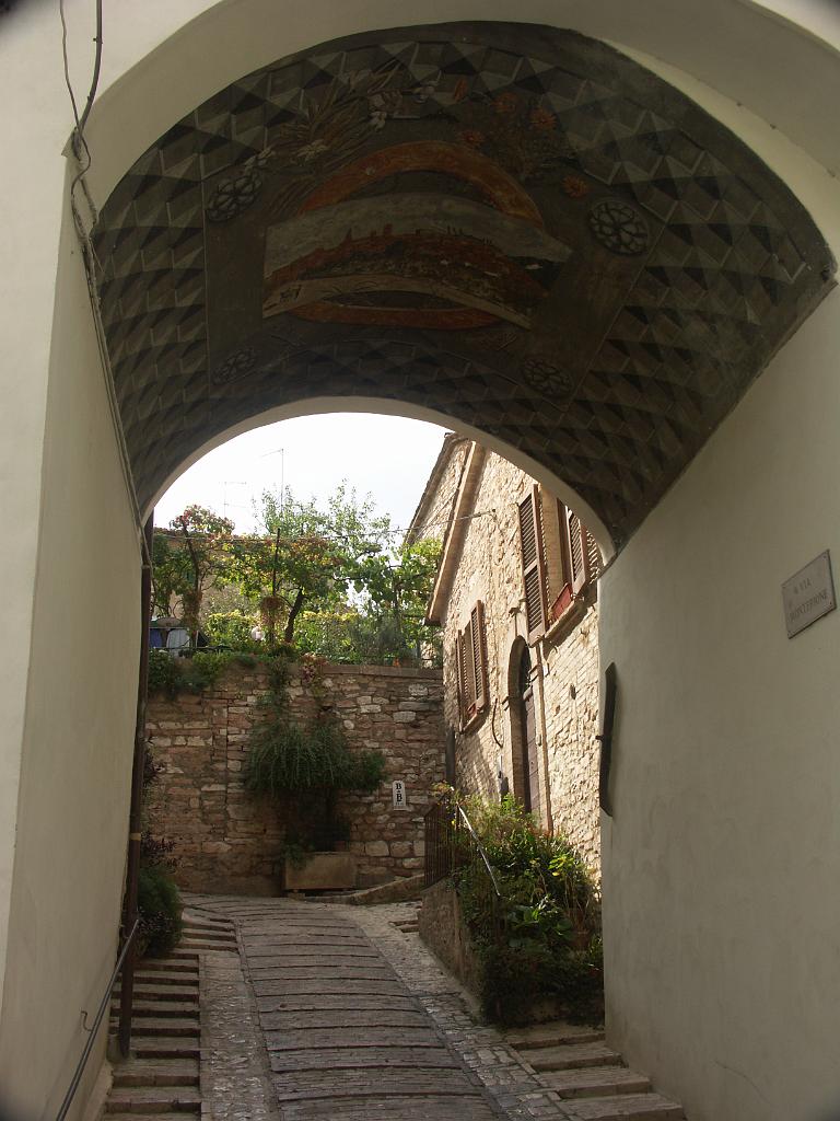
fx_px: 1132
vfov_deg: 52.6
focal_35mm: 35
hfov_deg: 40.7
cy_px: 560
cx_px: 420
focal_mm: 9.15
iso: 64
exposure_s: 1/200
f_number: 5.6
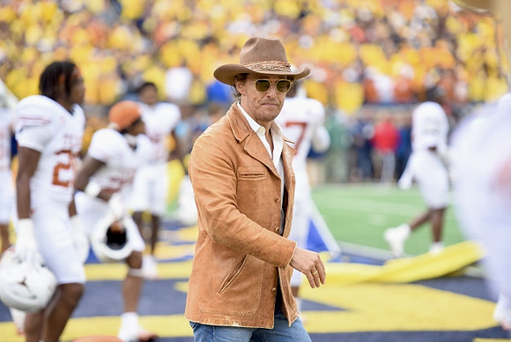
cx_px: 256
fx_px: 2202
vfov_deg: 8.9
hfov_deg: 13.2
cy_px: 171
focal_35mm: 155
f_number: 2.8
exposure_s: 1/800
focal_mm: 155
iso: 320
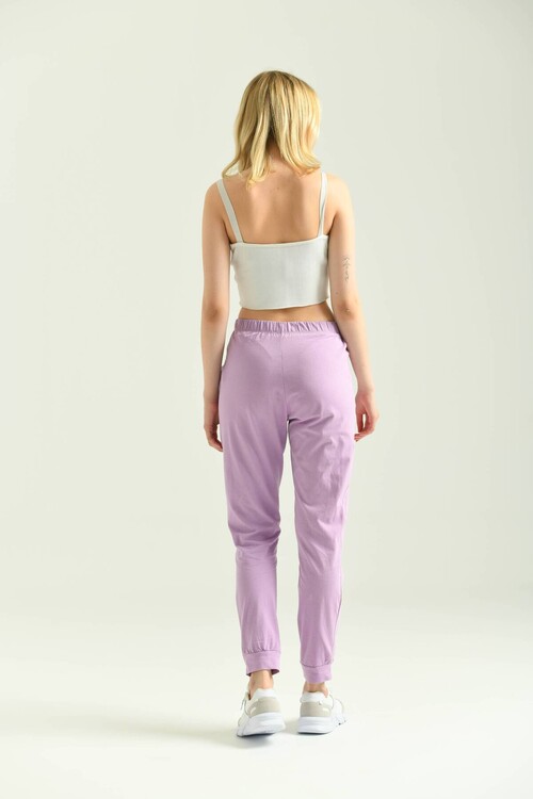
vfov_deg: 27.0
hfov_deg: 18.2
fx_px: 1665
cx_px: 266
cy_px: 400
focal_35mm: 75
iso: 125
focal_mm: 75
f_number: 5.6
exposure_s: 1/160
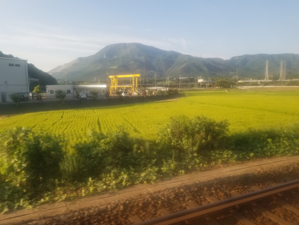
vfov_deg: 53.1
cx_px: 150
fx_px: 225
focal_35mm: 26
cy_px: 112
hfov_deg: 67.3
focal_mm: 4.25
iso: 50
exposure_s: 1/568
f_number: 1.7
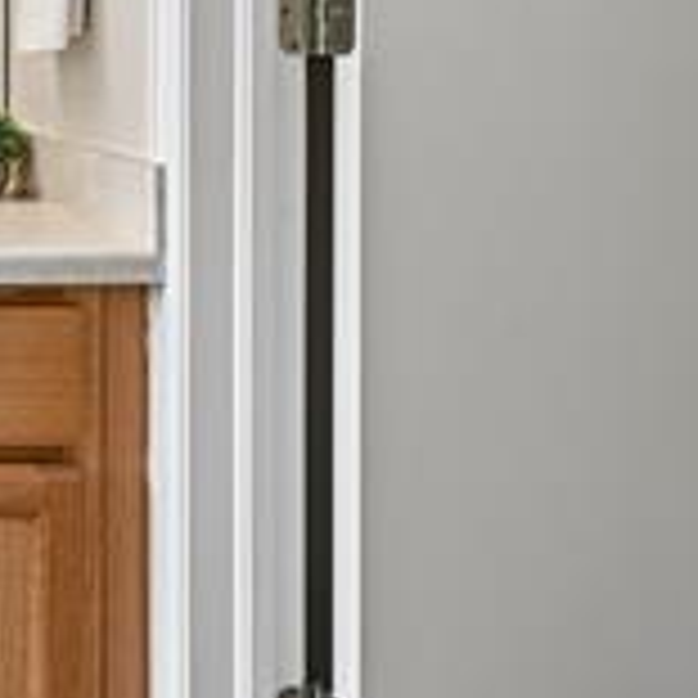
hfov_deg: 25.4
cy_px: 0
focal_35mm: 49
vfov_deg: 32.0
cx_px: -369
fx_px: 1118
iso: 400
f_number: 10
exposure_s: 1/5
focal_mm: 14
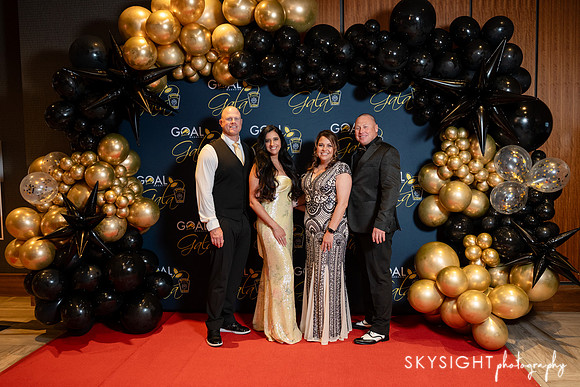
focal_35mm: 31
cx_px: 290
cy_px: 194
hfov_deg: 60.1
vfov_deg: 42.2
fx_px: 501
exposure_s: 1/200
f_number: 3.2
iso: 1600
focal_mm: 30.5
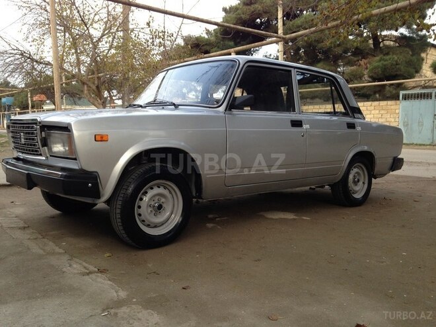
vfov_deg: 42.9
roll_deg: -0.6
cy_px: 164
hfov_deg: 55.4
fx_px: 416
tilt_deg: -6.1
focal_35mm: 33
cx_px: 218
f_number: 2.4
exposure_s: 1/120
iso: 80
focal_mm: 4.12
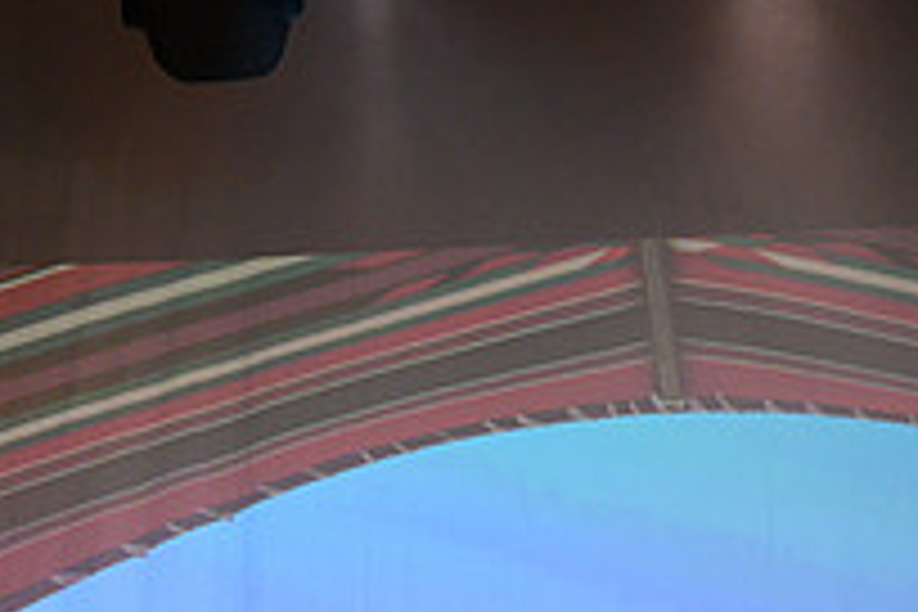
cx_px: -283
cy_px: 917
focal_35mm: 276
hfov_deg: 7.4
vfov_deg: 4.9
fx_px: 7037
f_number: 2.8
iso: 640
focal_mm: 86
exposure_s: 1/160
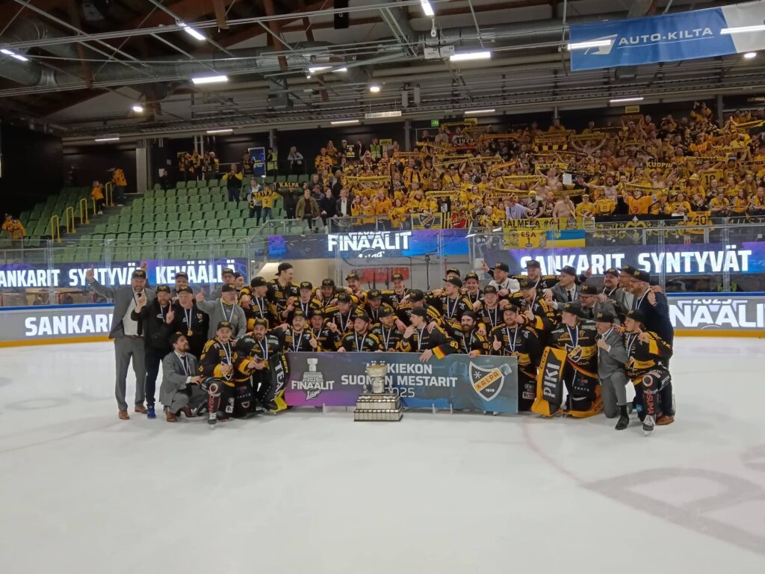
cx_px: 382
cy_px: 287
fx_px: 685
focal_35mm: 31
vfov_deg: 45.4
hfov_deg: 58.4
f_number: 1.9
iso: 4121
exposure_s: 1/900
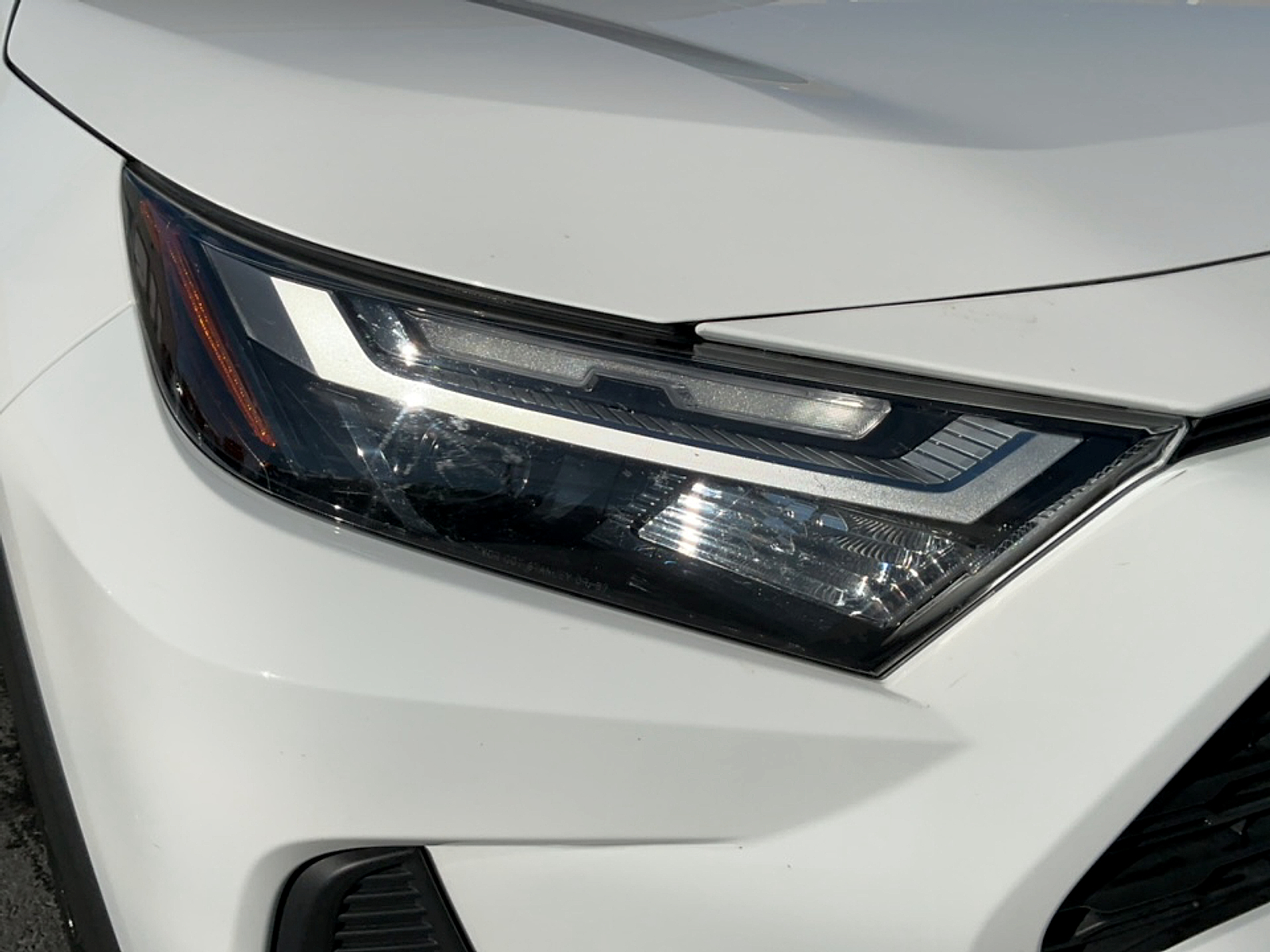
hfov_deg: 60.0
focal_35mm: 30
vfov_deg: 46.8
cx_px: 635
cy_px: 476
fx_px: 1101
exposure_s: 1/8621
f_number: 1.8
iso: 25
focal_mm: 3
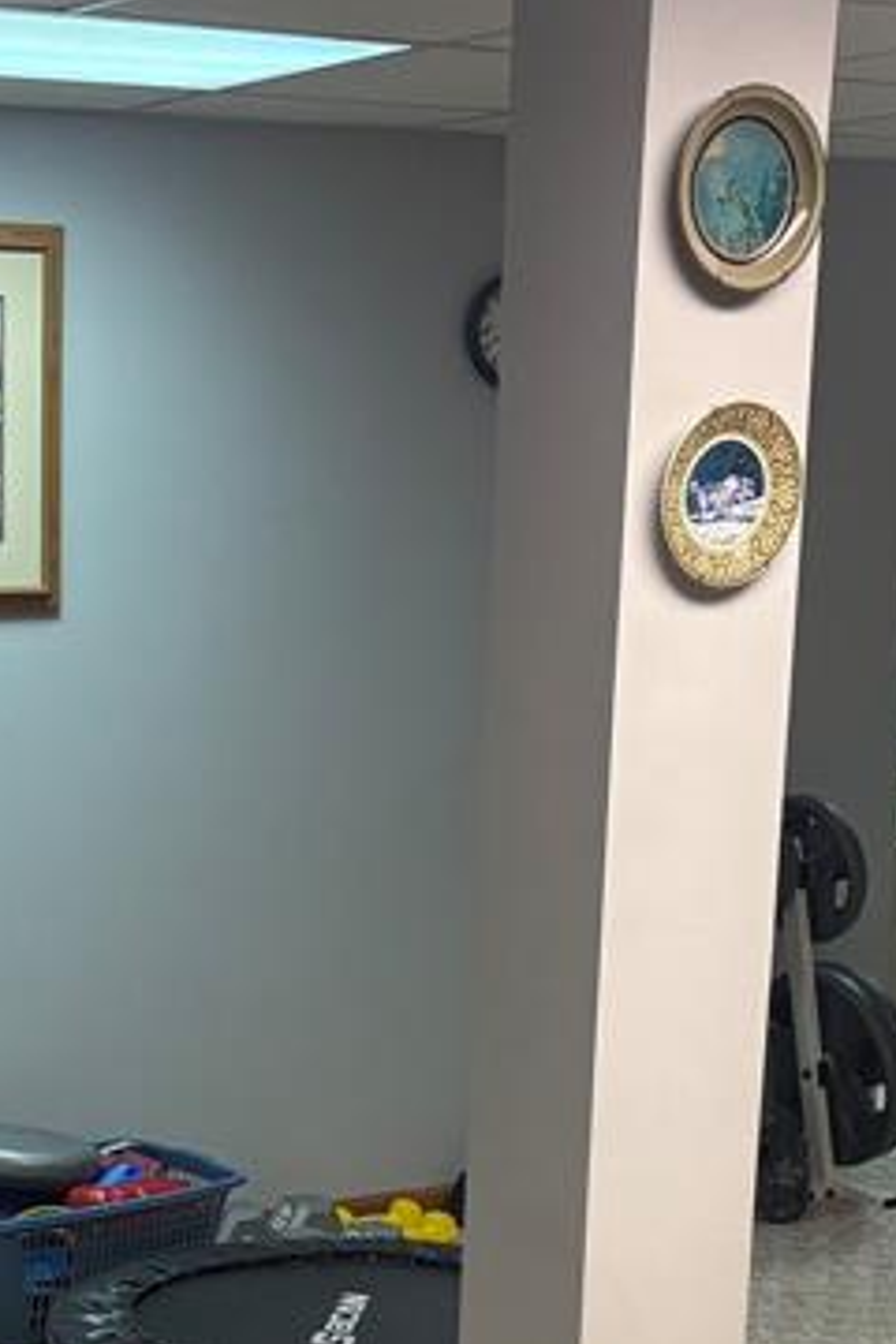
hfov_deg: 17.4
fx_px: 2874
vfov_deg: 25.1
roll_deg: +0.5
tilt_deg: -16.5
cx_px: 82
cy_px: 1337
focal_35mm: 77
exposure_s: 1/120
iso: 125
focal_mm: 5.96
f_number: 1.6
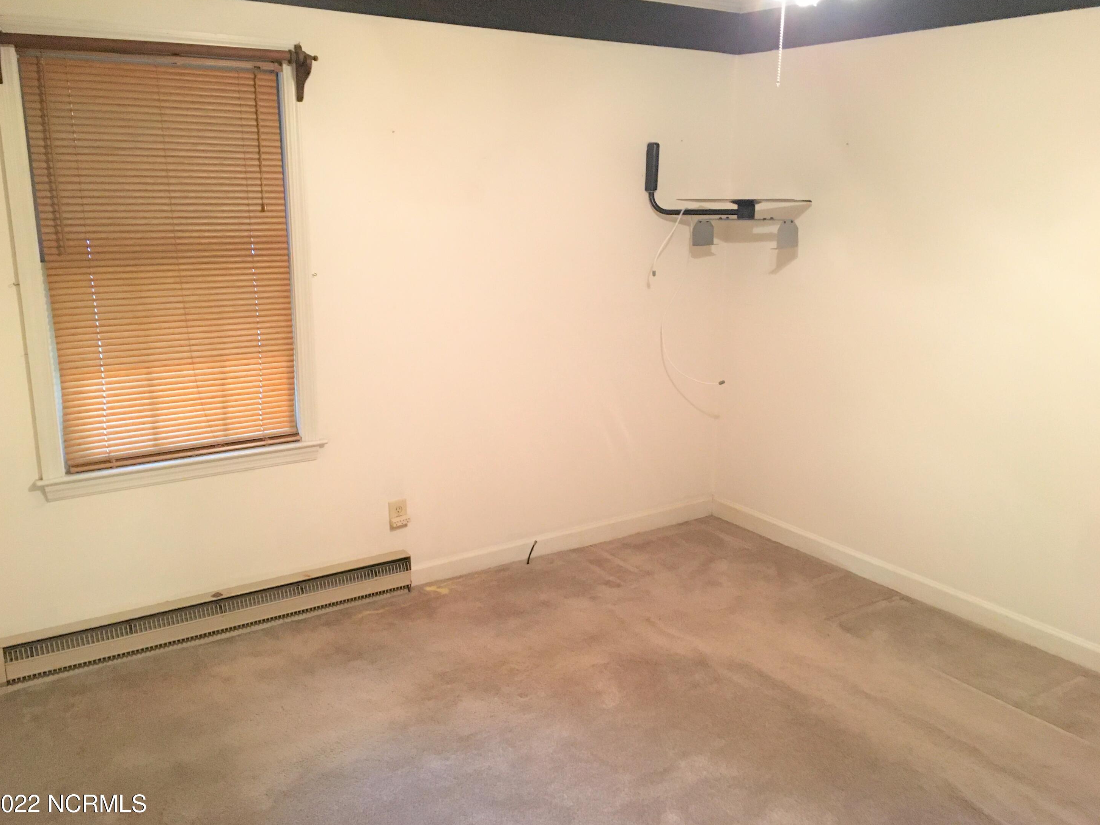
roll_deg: -1.3
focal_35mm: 30
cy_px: 416
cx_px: 537
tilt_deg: -15.0
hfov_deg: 60.0
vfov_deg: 46.8
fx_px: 953
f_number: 2.2
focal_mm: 4.15
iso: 200
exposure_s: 1/25
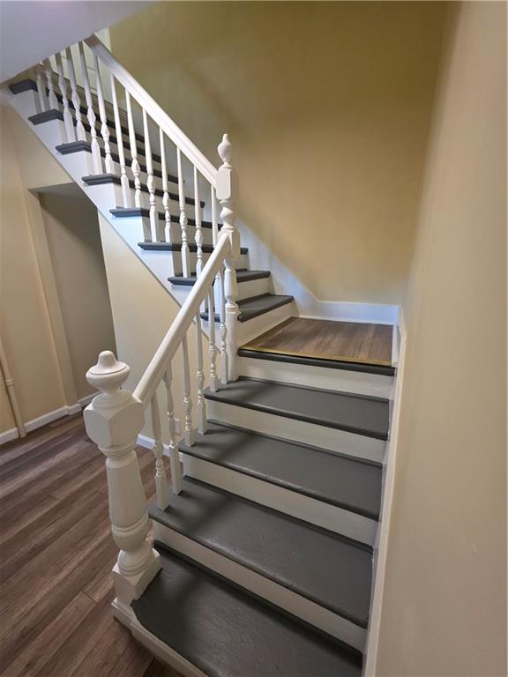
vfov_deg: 106.2
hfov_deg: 89.9
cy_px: 338
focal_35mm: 13
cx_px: 254
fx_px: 254
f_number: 1.9
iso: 200
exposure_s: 1/60
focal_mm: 2.2
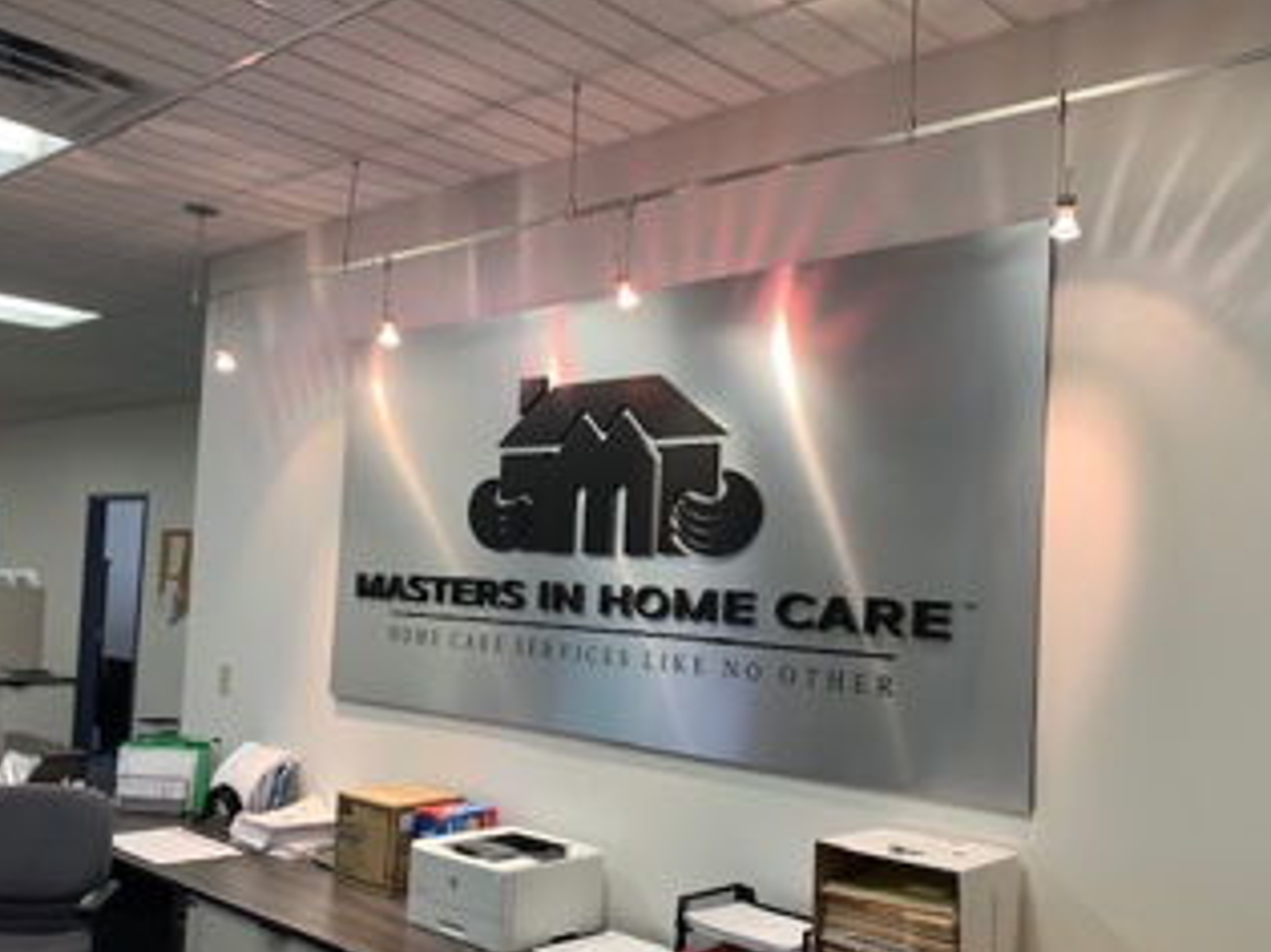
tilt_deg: +0.9
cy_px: 541
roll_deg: -4.4
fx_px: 1211
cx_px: 597
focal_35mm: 33
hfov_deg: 55.3
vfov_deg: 42.8
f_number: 1.8
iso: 64
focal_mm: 4.25
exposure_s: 1/60
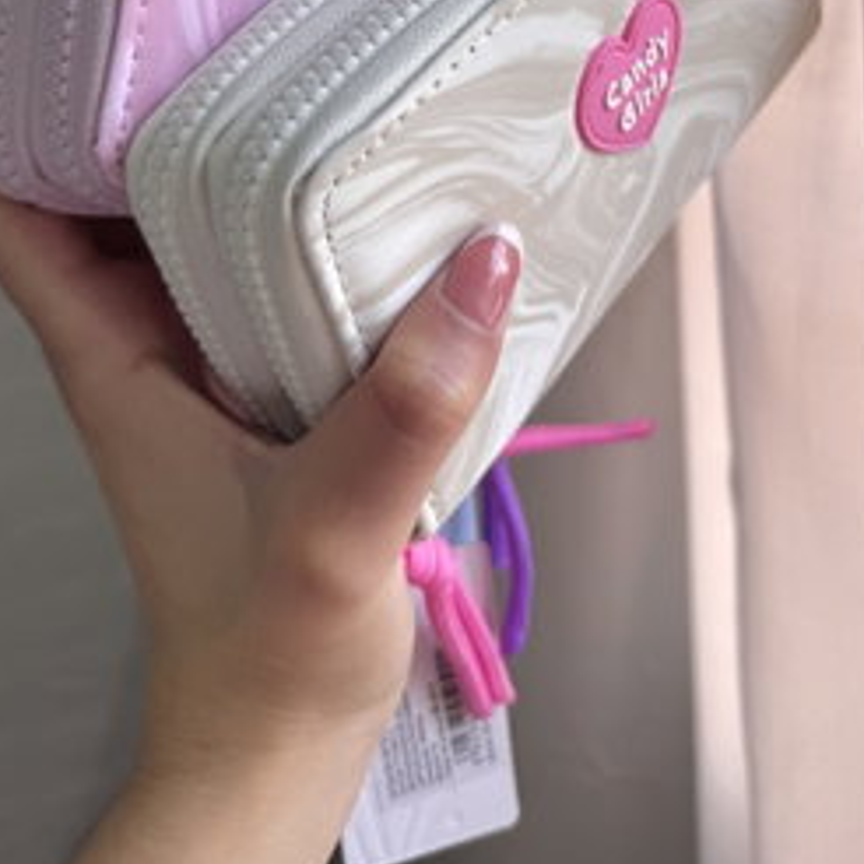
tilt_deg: -5.7
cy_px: -40
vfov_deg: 33.1
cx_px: 520
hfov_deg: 36.7
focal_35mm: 46
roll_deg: +3.9
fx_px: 1299
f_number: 1.78
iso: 64
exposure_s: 1/161
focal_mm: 6.76
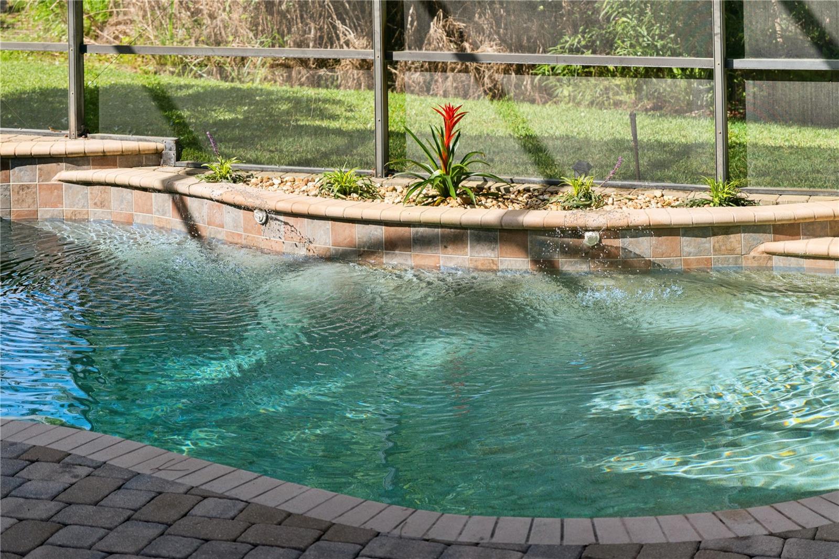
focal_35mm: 75
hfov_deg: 27.0
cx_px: 420
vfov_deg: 18.2
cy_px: 280
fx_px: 1747
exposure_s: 1/1000
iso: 160
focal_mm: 50
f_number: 2.8
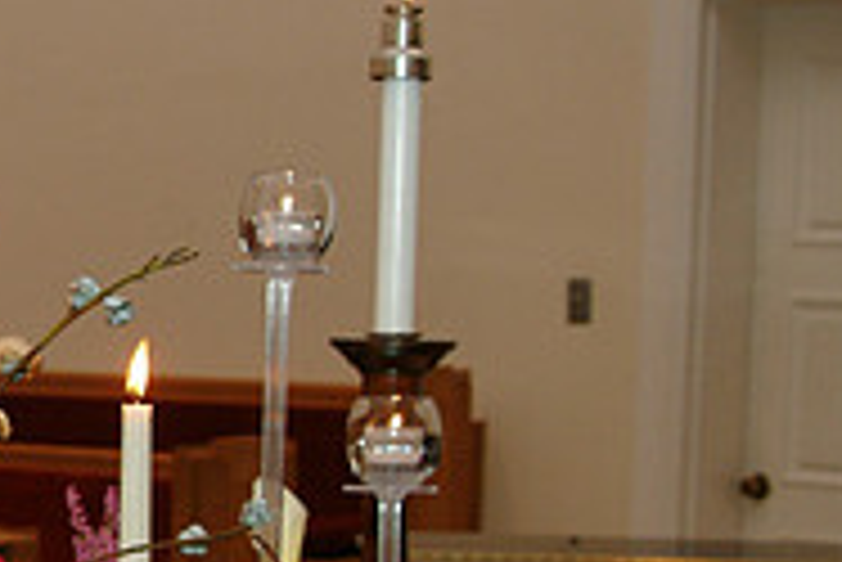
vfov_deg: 10.5
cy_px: 542
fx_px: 3043
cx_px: -351
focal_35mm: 130
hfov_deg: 14.8
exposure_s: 1/60
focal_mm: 28
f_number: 5.6
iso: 400
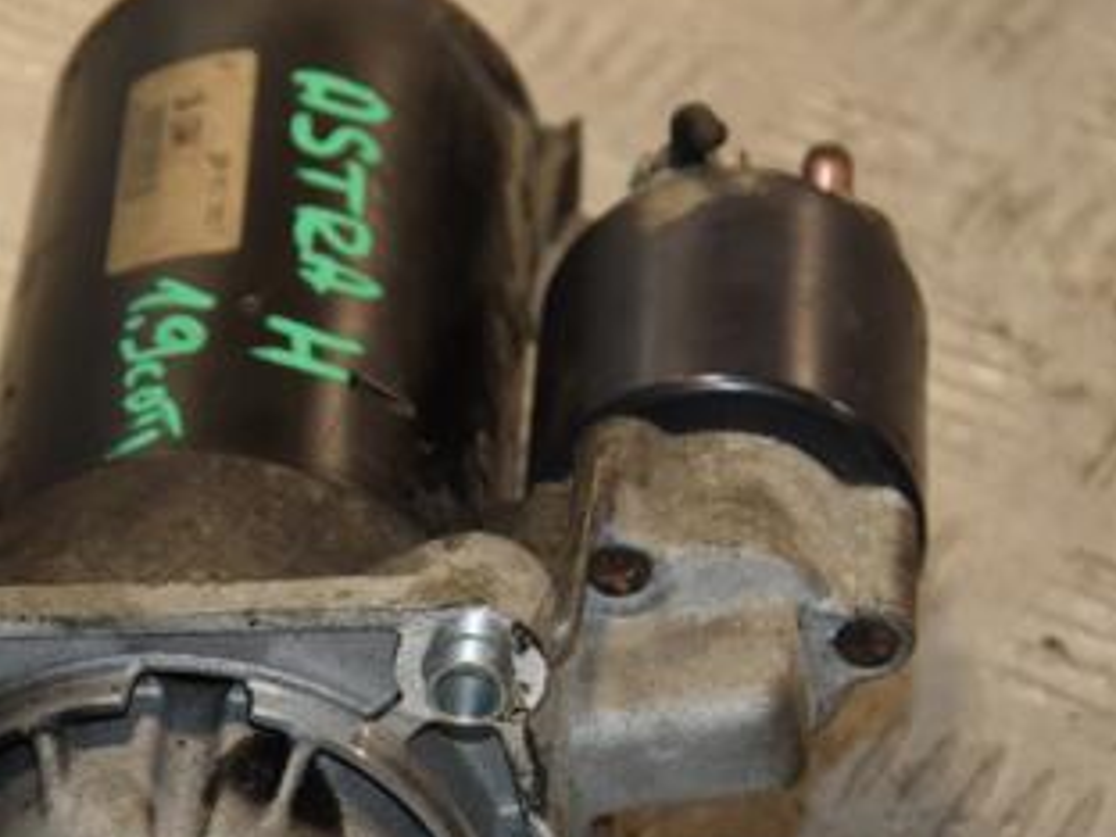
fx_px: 6254
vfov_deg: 7.7
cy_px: 569
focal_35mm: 194
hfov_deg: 10.2
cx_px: 383
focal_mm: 70
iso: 800
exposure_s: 1/200
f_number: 6.3
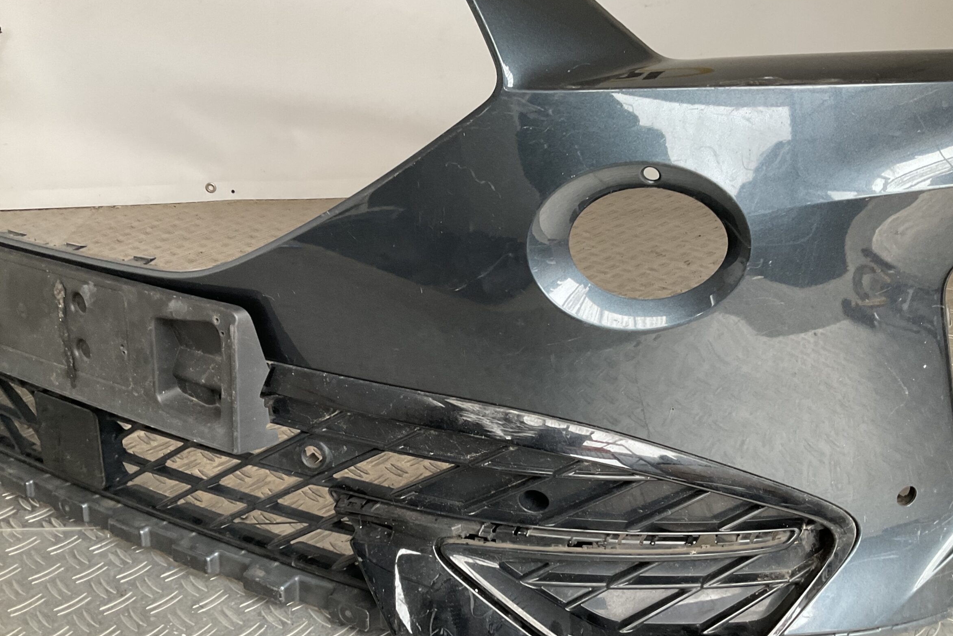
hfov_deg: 57.2
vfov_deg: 39.8
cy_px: 386
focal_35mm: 33
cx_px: 449
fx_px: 874
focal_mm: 3
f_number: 1.8
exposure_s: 1/60
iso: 100
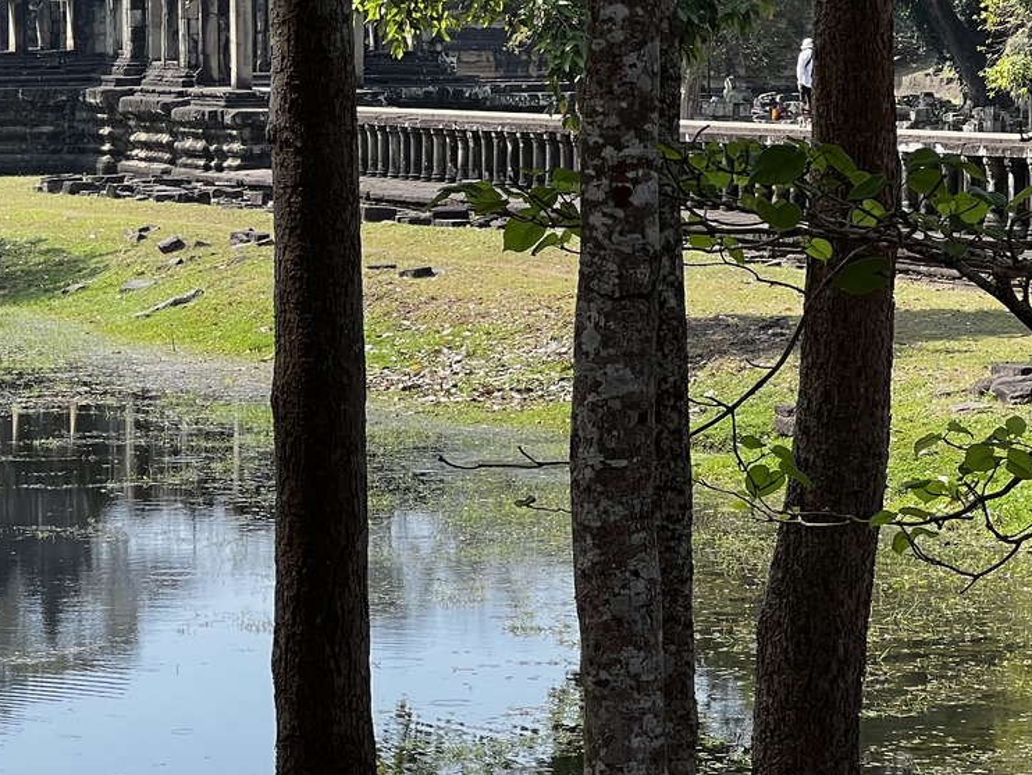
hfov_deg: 11.9
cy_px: 99
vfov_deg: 8.9
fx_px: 4951
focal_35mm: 166
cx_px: 249
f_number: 2.8
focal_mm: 9
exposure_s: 1/164
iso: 32
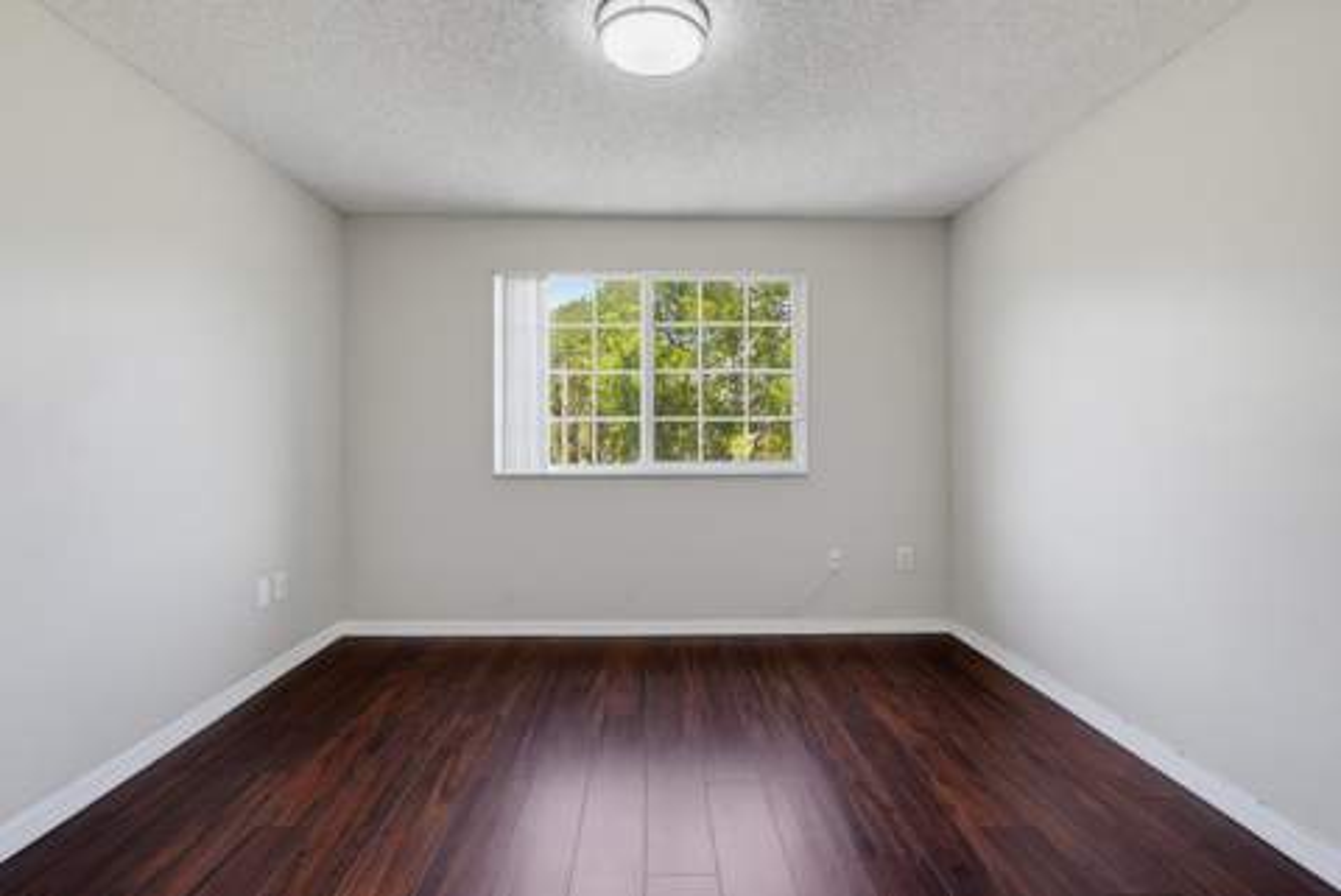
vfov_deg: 73.9
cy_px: 448
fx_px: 597
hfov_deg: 96.7
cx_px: 670
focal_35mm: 16
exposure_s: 1/125
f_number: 5.6
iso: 800
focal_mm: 16
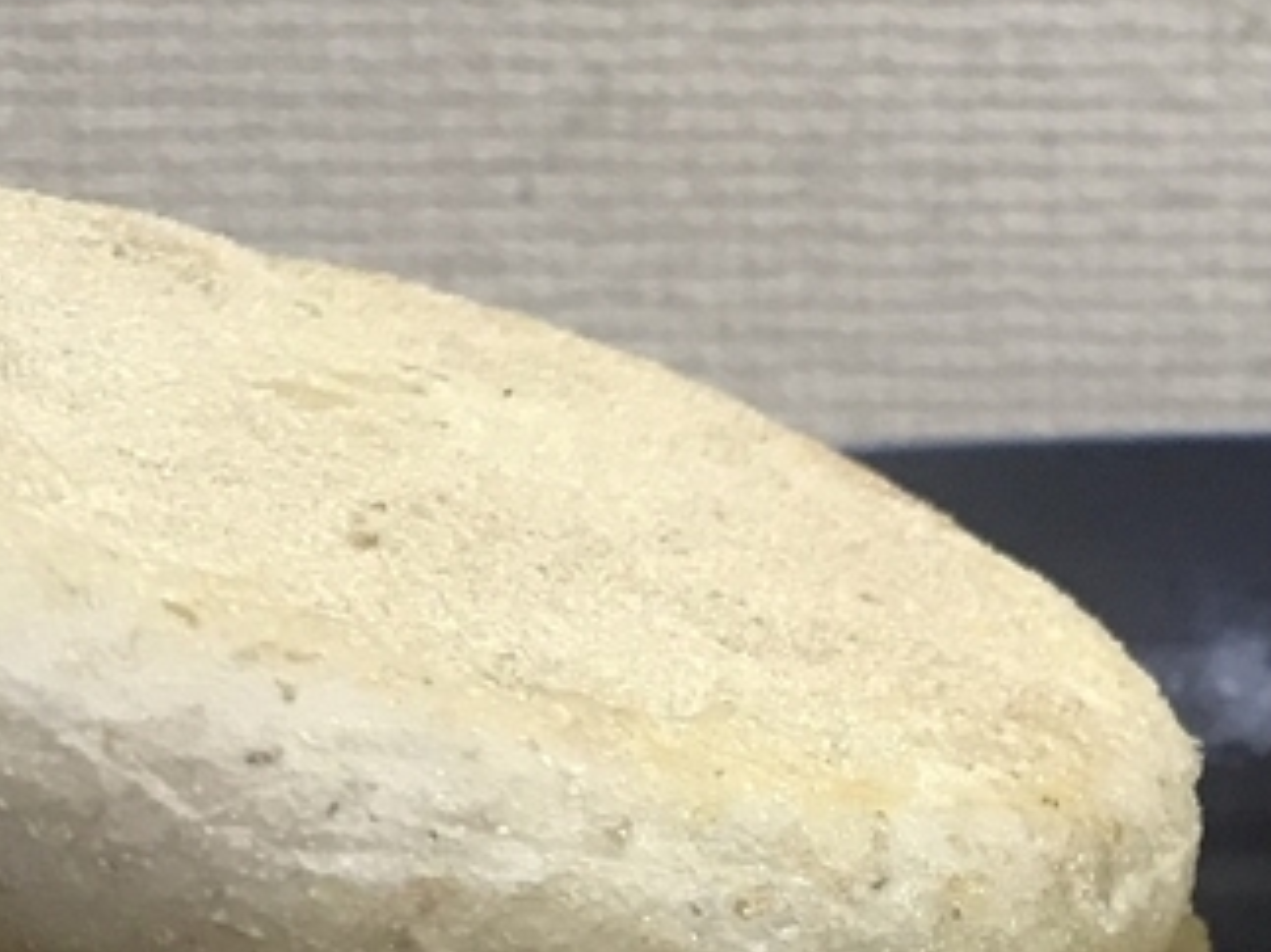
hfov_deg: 18.3
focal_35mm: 104
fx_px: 3817
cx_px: 1338
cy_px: 535
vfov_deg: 14.2
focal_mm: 3.99
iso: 64
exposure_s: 1/17
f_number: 1.8
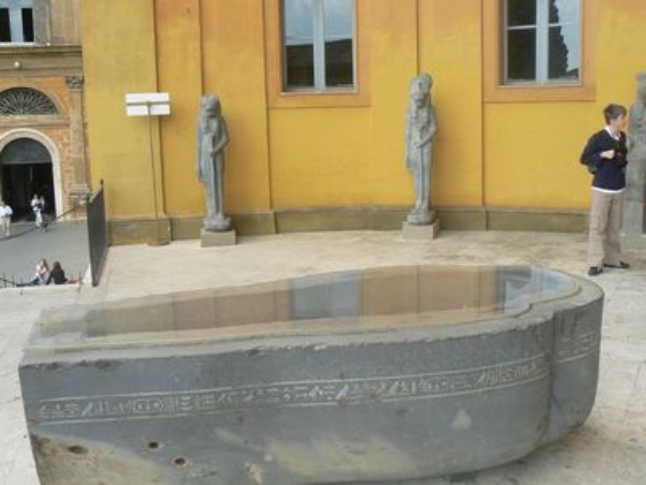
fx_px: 672
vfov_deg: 39.7
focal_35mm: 36
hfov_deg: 51.4
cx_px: 323
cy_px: 242
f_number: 5.6
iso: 80
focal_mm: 6
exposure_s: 1/100
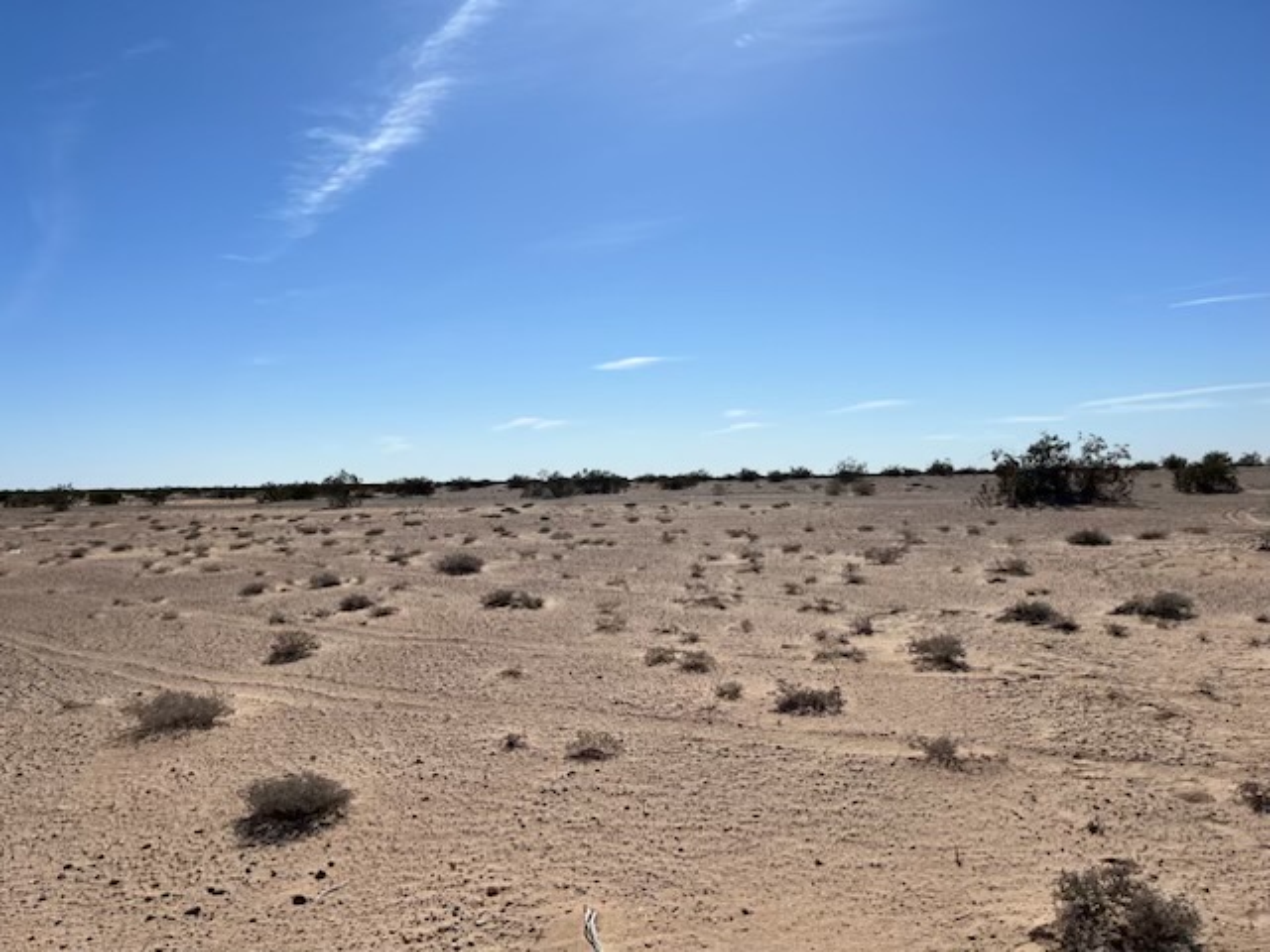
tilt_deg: +2.4
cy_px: 476
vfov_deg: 53.1
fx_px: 954
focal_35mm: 26
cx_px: 635
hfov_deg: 67.3
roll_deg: +3.8
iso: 50
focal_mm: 5.1
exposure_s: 1/9901
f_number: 1.6
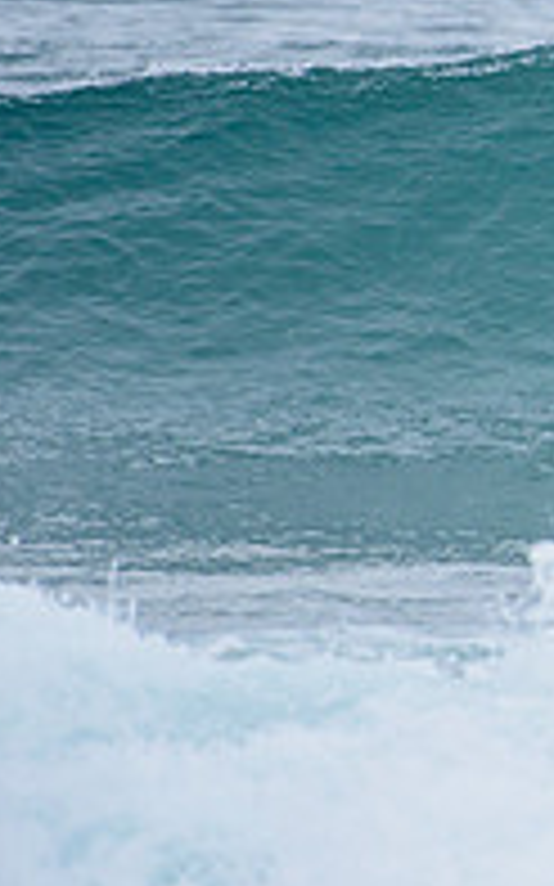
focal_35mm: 1498
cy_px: 155
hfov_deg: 0.9
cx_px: 1234
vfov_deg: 1.4
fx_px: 36214
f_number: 5.6
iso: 280
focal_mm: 500
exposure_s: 1/2000
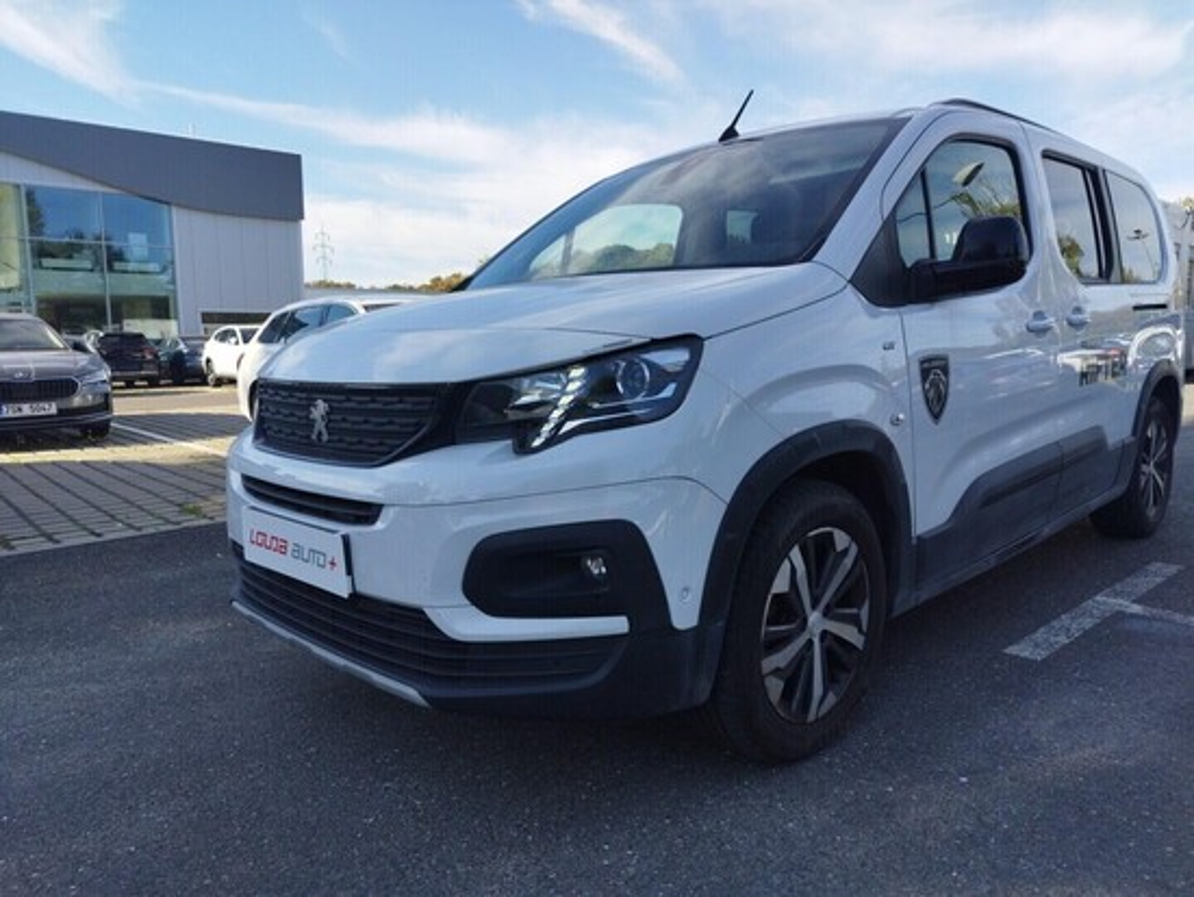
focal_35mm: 25
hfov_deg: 69.4
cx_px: 597
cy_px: 448
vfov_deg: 54.9
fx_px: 863
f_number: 1.89
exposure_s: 1/490
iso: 50
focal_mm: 5.95
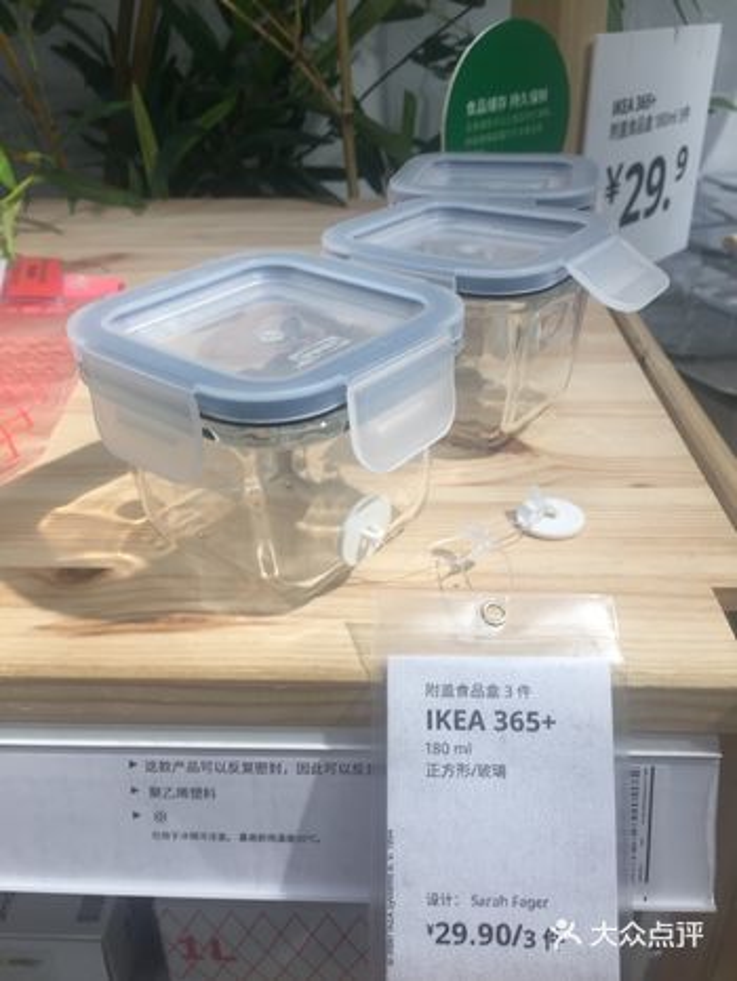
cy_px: 490
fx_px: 822
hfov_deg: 48.3
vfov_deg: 61.6
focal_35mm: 29
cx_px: 368
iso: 32
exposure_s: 1/50
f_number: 2.2
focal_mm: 4.15
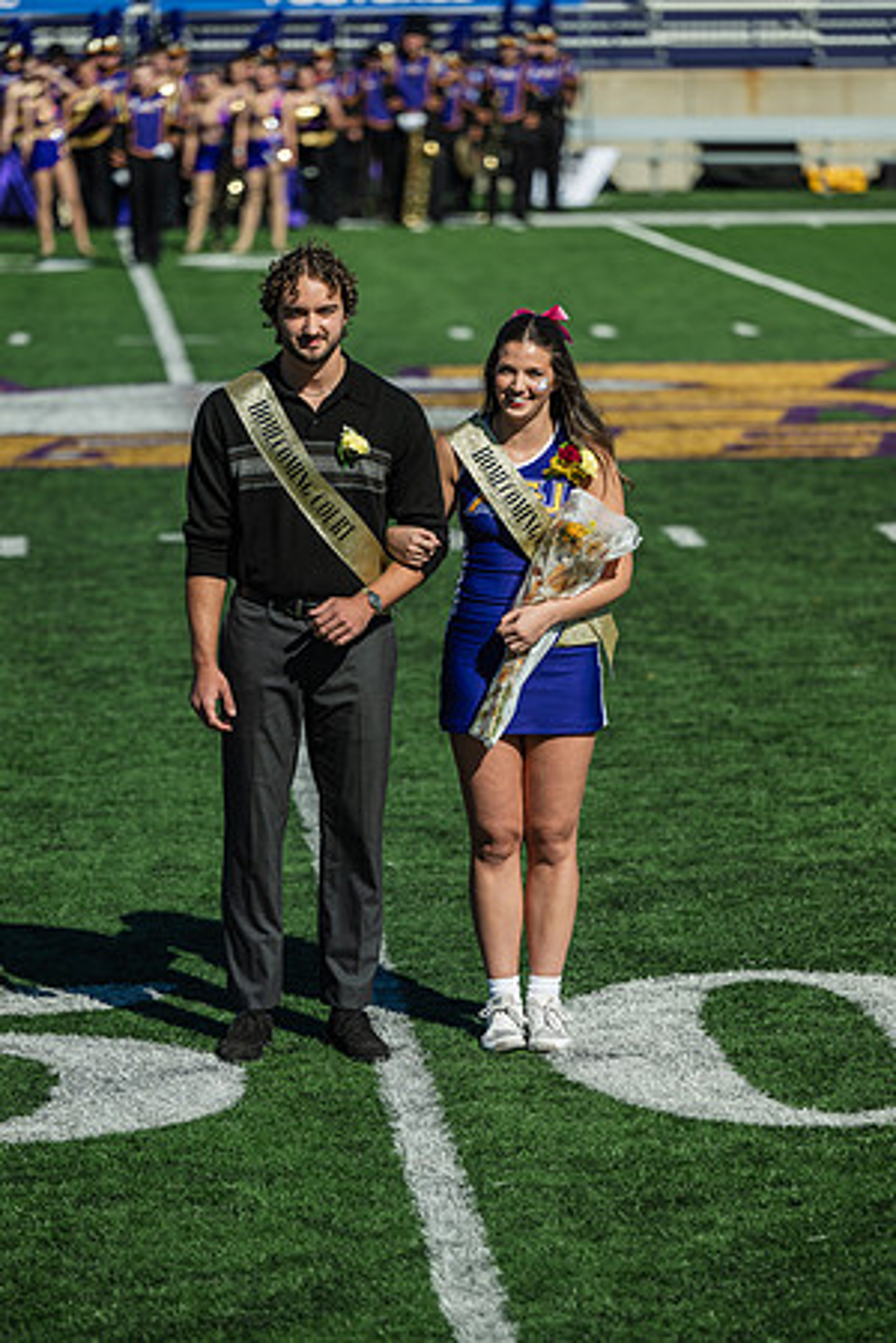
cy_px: 672
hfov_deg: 8.9
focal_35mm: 155
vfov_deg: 13.2
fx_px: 5786
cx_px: 448
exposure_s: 1/1600
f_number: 3.5
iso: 100
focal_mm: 155
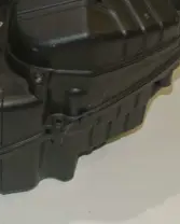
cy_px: 39
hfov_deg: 15.7
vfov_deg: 19.5
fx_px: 645
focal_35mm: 97
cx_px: 23
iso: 200
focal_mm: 15.1
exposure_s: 1/60
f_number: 4.2
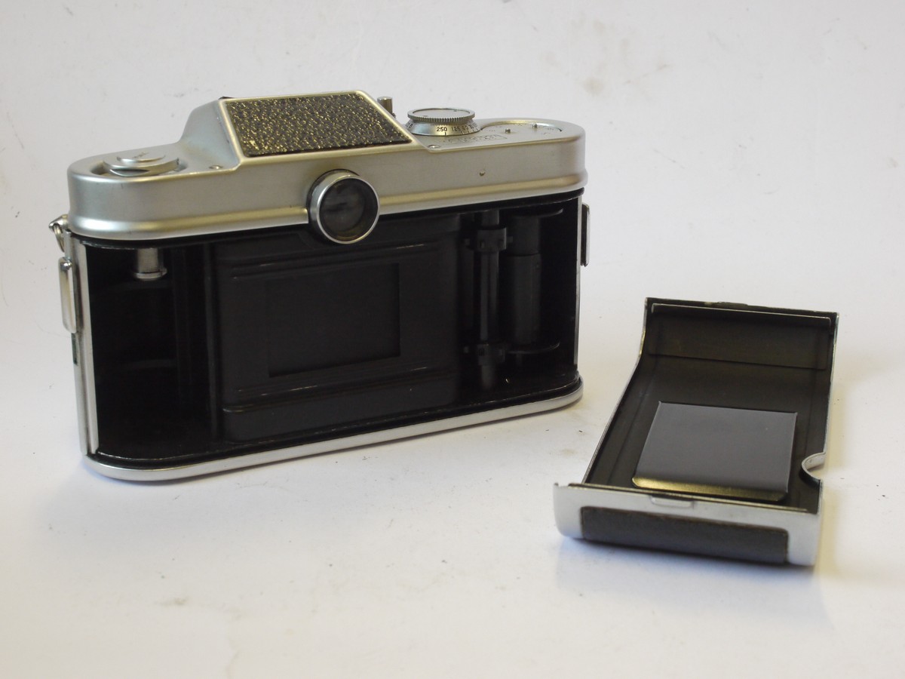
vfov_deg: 24.4
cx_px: 452
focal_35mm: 60
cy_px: 340
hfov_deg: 32.2
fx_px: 1569
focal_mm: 30
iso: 800
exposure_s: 1/50
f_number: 10
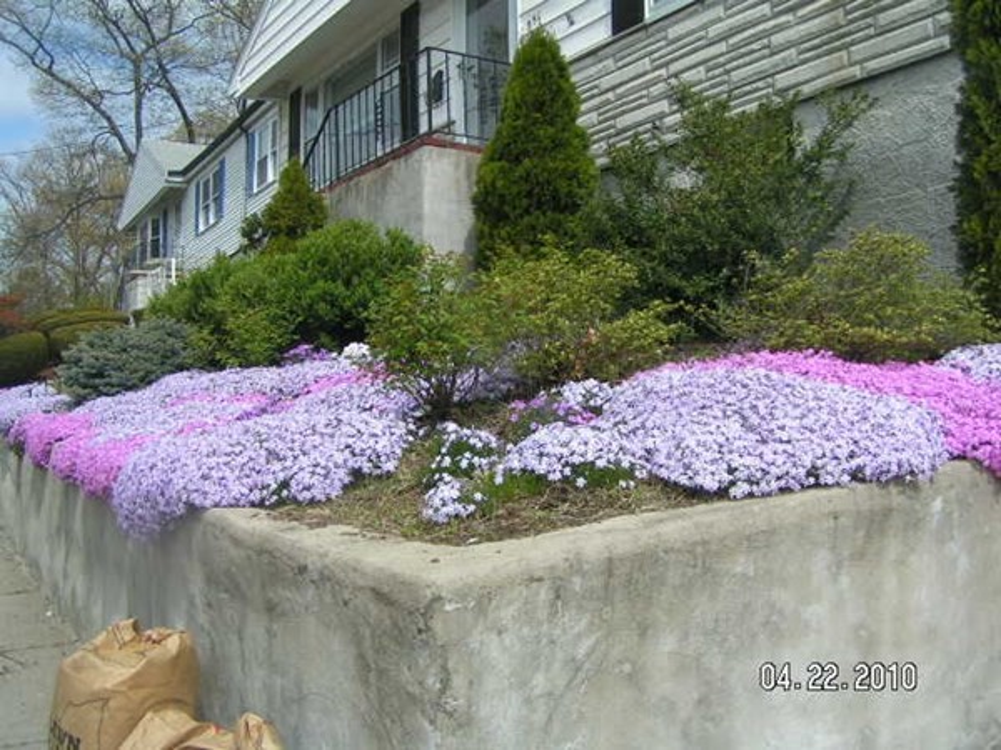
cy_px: 375
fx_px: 1099
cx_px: 500
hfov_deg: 49.0
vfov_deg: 37.7
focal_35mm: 38
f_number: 3.5
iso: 50
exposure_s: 1/800
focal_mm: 5.8
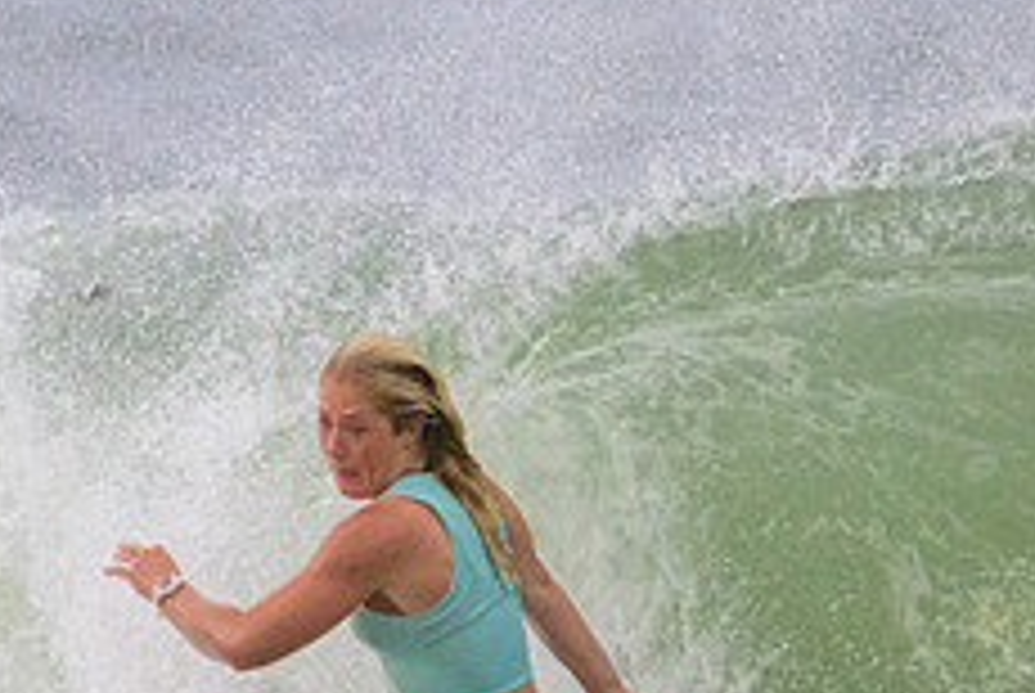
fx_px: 71476
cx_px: 503
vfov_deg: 0.6
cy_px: 605
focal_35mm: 2483
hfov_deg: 0.8
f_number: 11
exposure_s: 1/3200
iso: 3600
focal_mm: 800
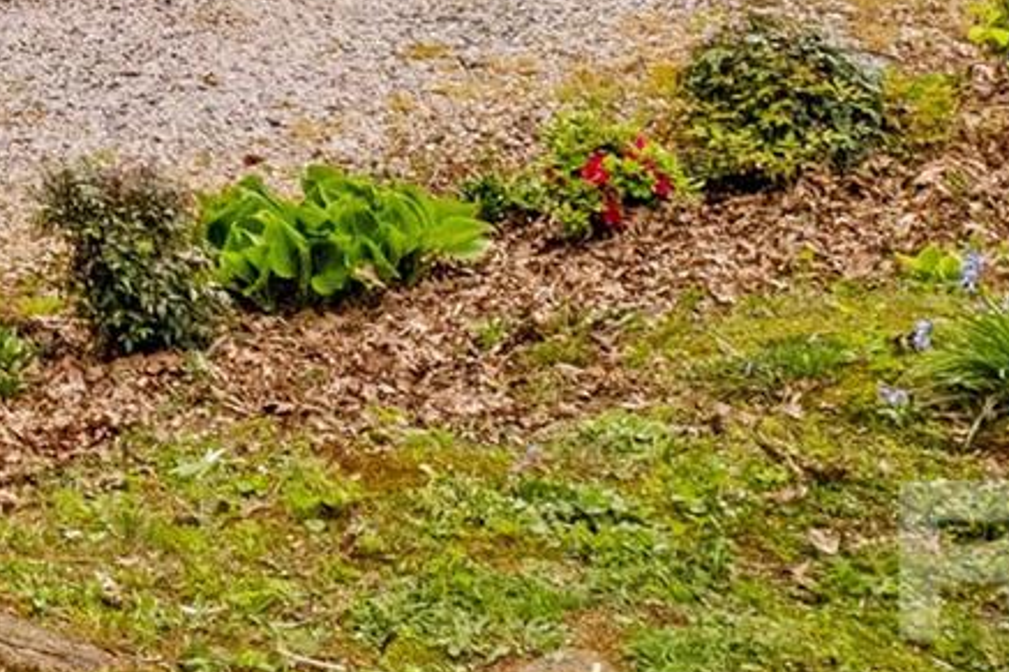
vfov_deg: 11.9
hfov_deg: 16.9
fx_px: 2886
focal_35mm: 103
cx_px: -730
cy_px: -642
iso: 110
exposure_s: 1/800
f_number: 2.8
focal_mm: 8.38
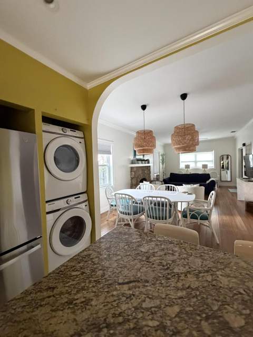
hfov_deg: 85.7
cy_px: 168
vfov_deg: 102.1
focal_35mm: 14
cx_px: 126
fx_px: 136
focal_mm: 2.22
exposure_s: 1/60
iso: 640
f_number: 2.2
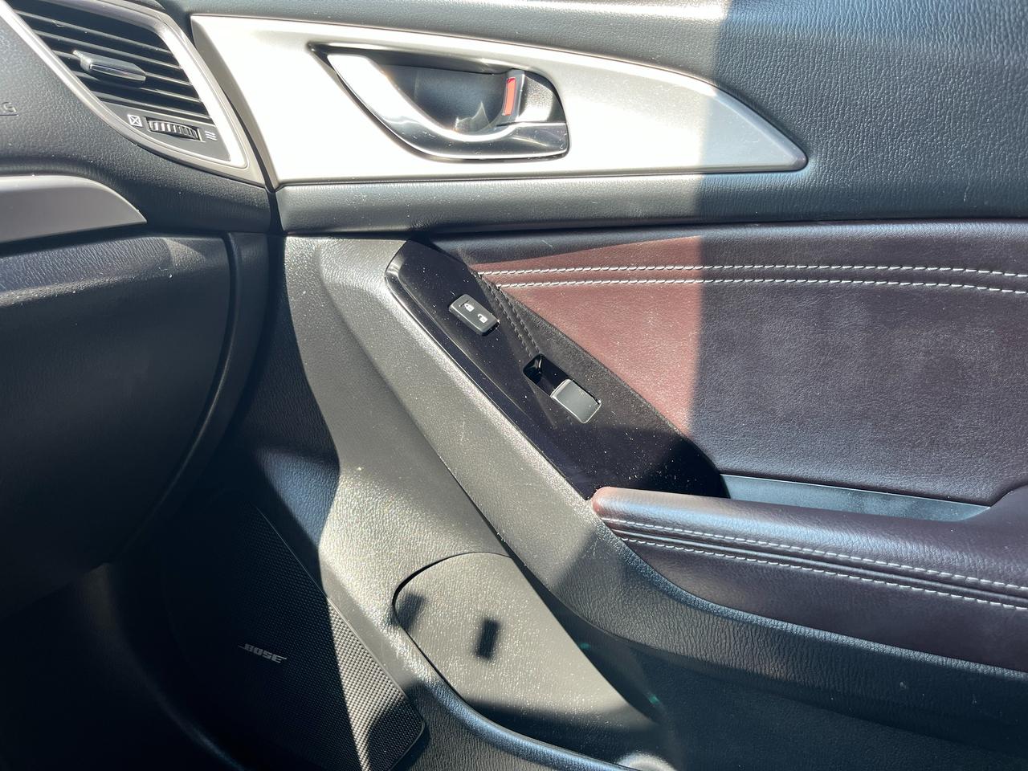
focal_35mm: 26
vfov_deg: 53.1
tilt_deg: -17.2
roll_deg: +1.8
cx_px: 514
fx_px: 772
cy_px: 386
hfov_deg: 67.3
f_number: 1.6
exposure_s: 1/122
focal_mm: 5.1
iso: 50
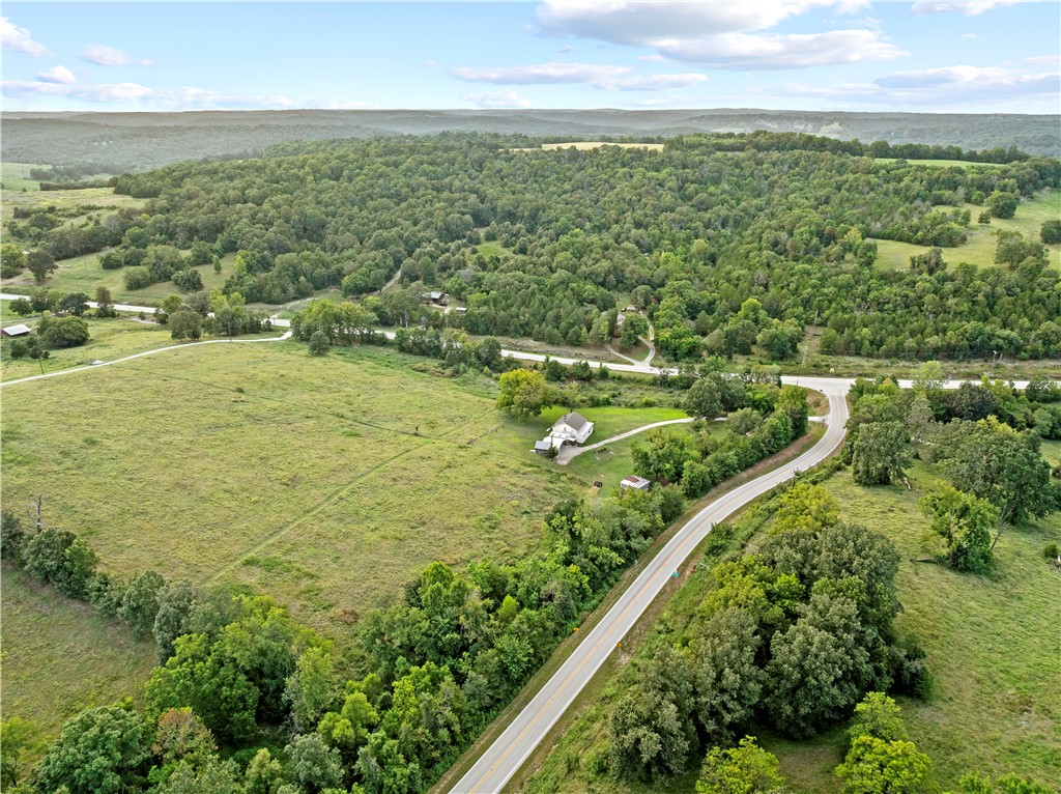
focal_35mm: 24
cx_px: 530
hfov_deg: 71.6
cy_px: 397
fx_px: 735
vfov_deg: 56.7
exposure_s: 1/120
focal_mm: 12.29
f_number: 2.8
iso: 340
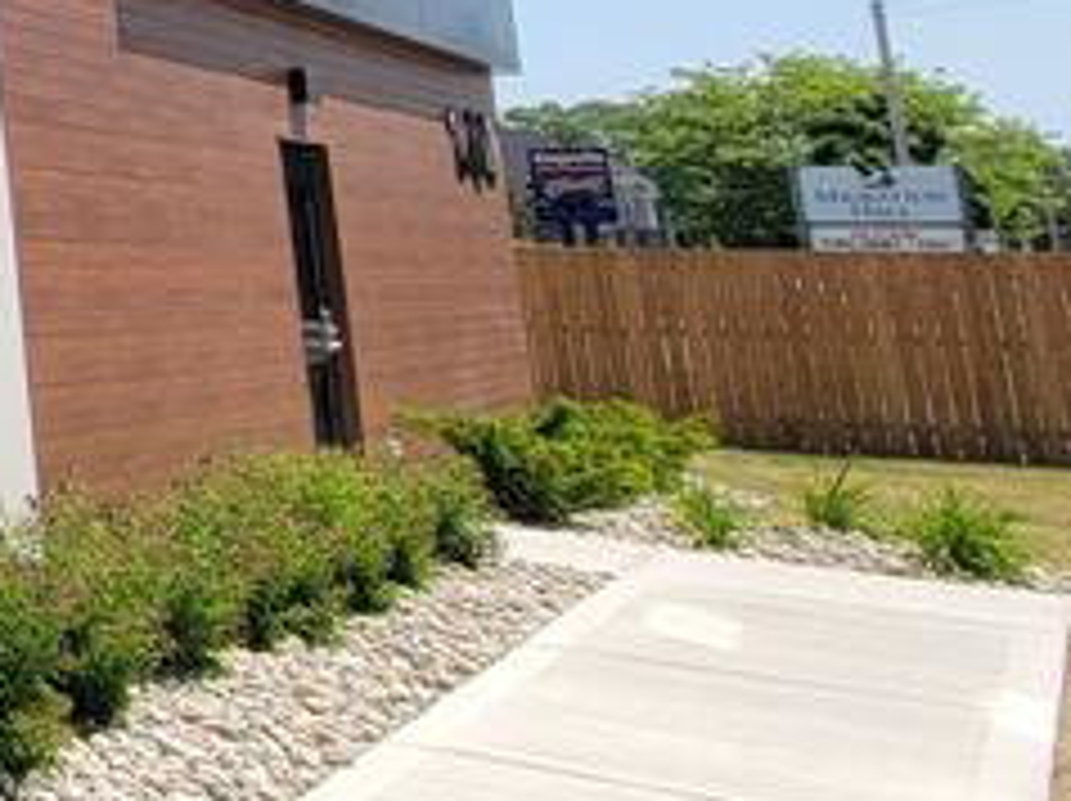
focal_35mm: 56
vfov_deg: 24.0
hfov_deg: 19.1
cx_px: -1094
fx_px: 1731
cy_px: -122
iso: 50
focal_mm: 2.2
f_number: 2.2
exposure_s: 1/1433
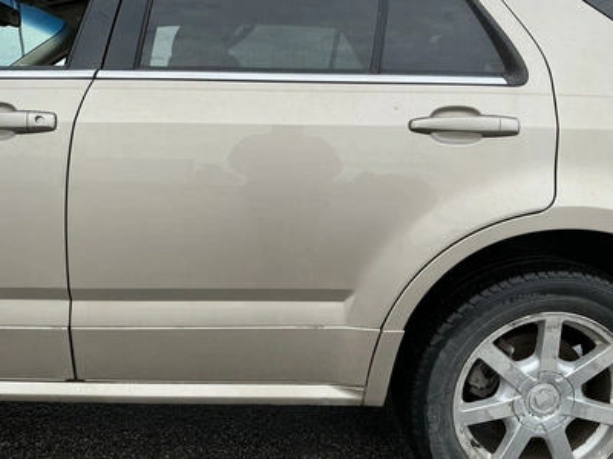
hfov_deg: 63.4
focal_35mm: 28
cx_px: 306
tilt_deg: -10.2
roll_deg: -4.0
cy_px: 230
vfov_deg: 49.7
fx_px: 496
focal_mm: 3
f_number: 1.8
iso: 25
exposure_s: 1/568
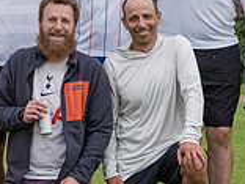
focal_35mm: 298
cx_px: 93
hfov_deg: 6.6
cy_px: 10
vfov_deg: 5.0
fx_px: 2109
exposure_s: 1/1000
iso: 2000
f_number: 4
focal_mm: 40
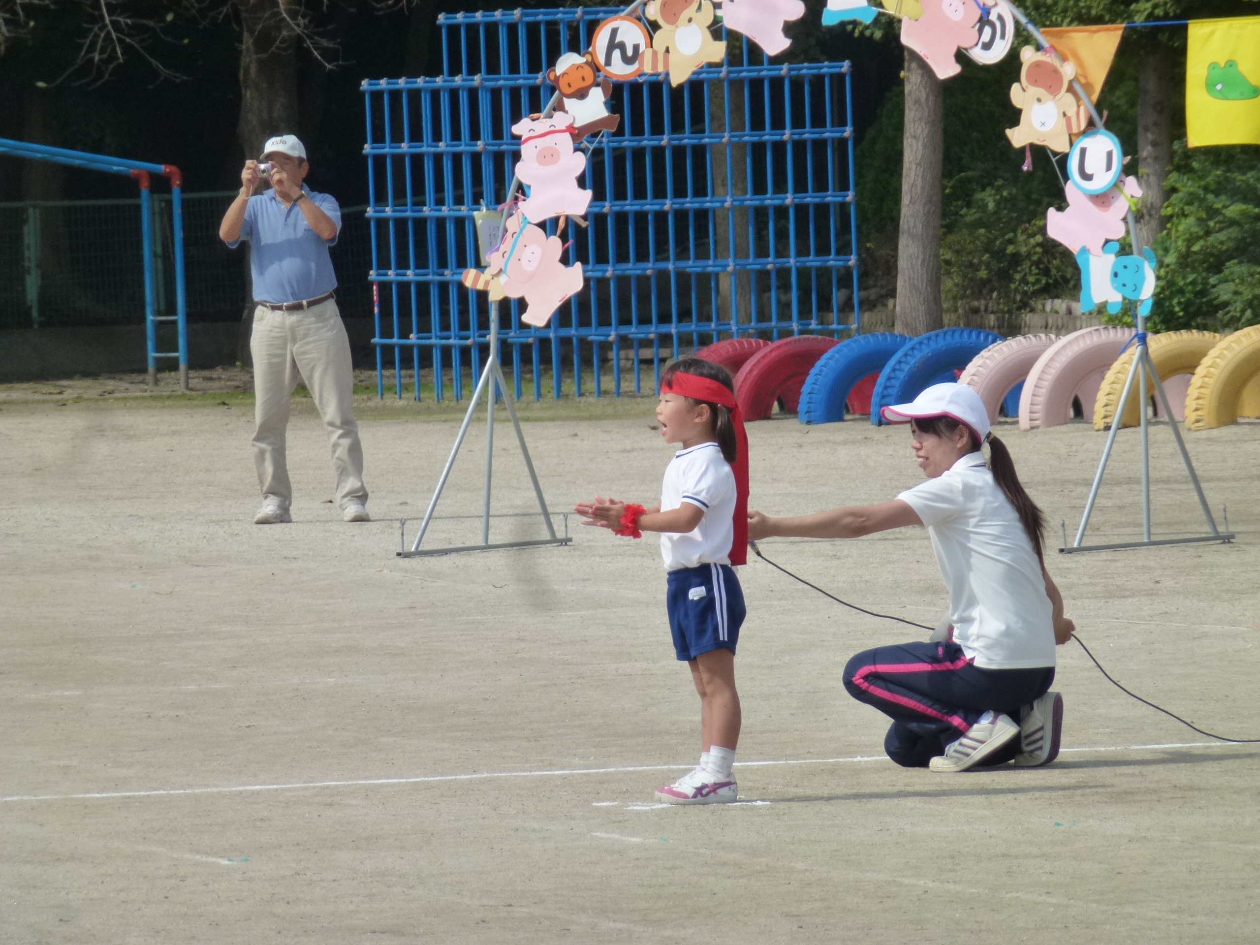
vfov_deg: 3.9
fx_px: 13977
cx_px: 630
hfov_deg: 5.2
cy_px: 472
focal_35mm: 384
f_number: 5.9
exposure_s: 1/800
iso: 160
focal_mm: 68.8
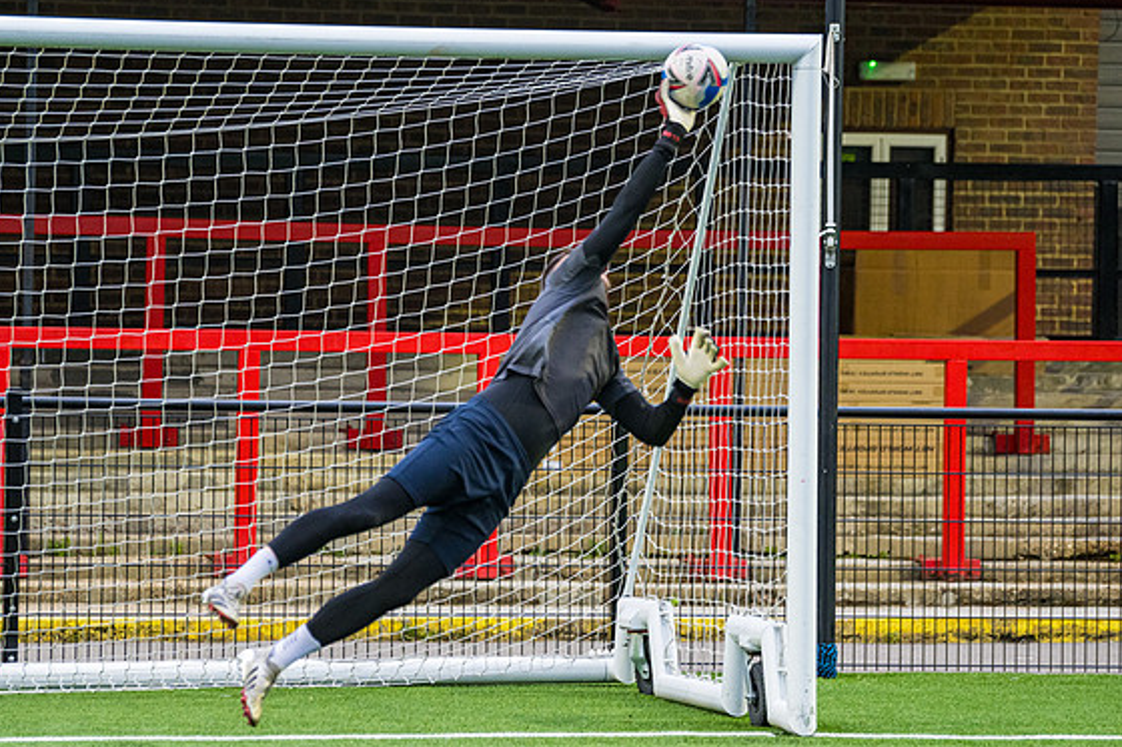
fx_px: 5670
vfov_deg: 7.5
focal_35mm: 182
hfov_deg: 11.3
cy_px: 388
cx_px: 484
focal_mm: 135
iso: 1600
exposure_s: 1/500
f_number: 2.8
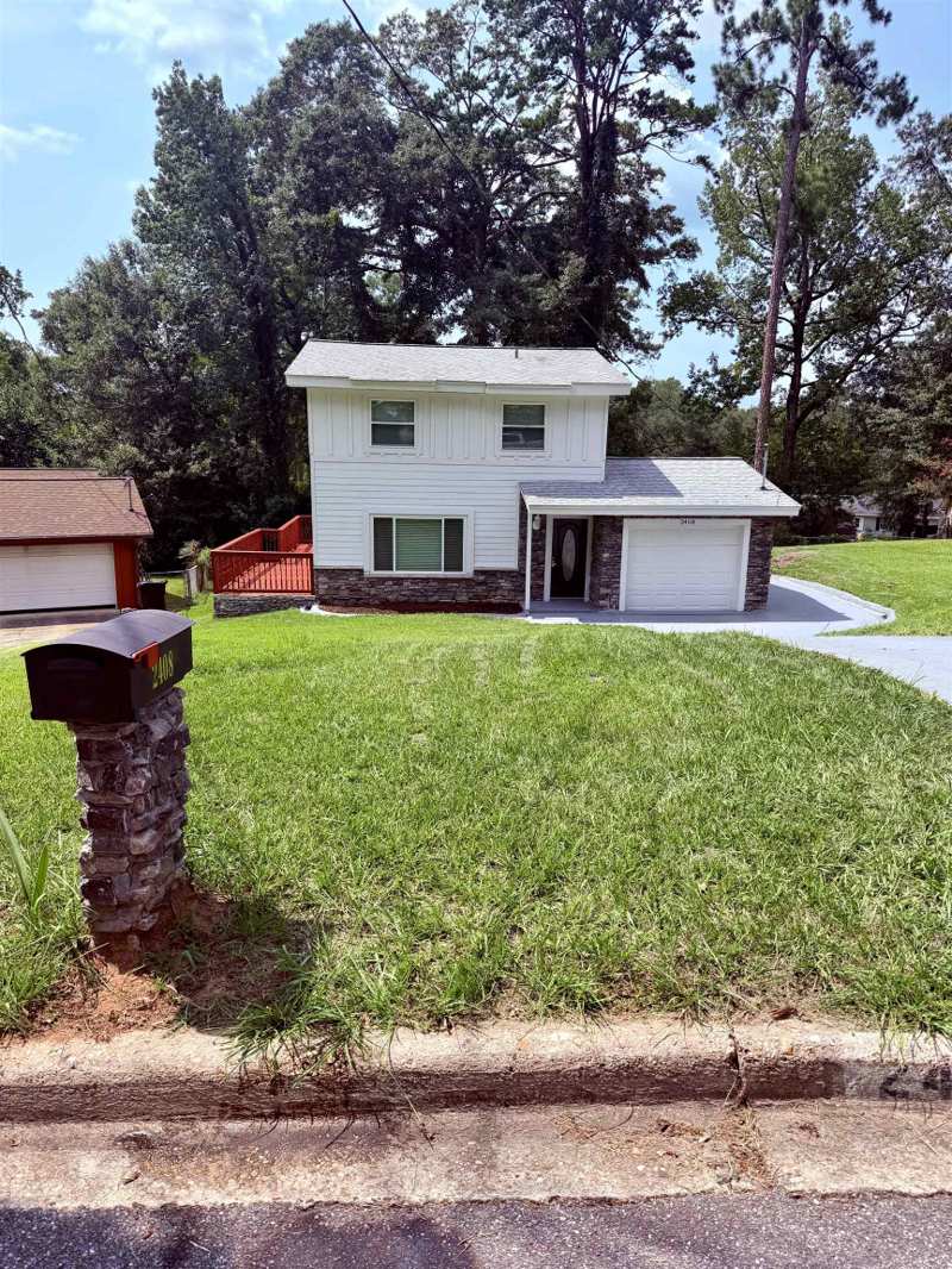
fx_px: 880
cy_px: 634
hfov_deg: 56.8
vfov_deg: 71.6
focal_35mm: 24
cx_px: 476
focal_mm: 6.76
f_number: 1.78
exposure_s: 1/3279
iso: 80
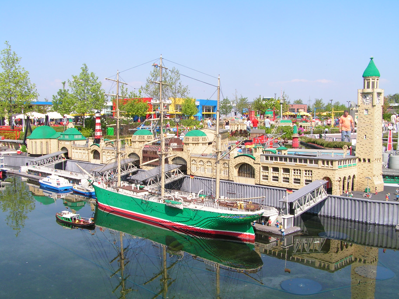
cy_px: 150
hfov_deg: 49.0
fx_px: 438
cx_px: 200
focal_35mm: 38
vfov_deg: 37.7
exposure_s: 1/250
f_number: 5.6
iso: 50
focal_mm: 6.3
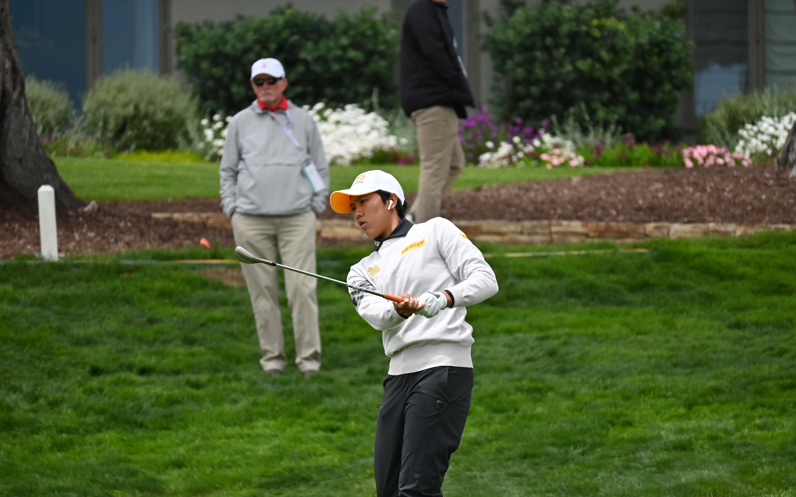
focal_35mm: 383
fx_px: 8309
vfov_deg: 3.4
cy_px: 264
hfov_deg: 5.5
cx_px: 398
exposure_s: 1/4000
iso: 800
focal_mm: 250
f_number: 6.3
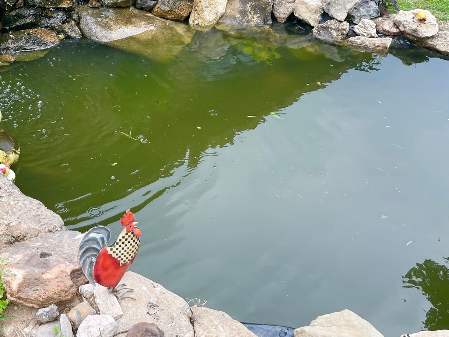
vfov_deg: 34.0
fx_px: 545
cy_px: 108
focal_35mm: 42
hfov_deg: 42.3
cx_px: 74
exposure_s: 1/592
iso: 32
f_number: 1.6
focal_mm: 5.1
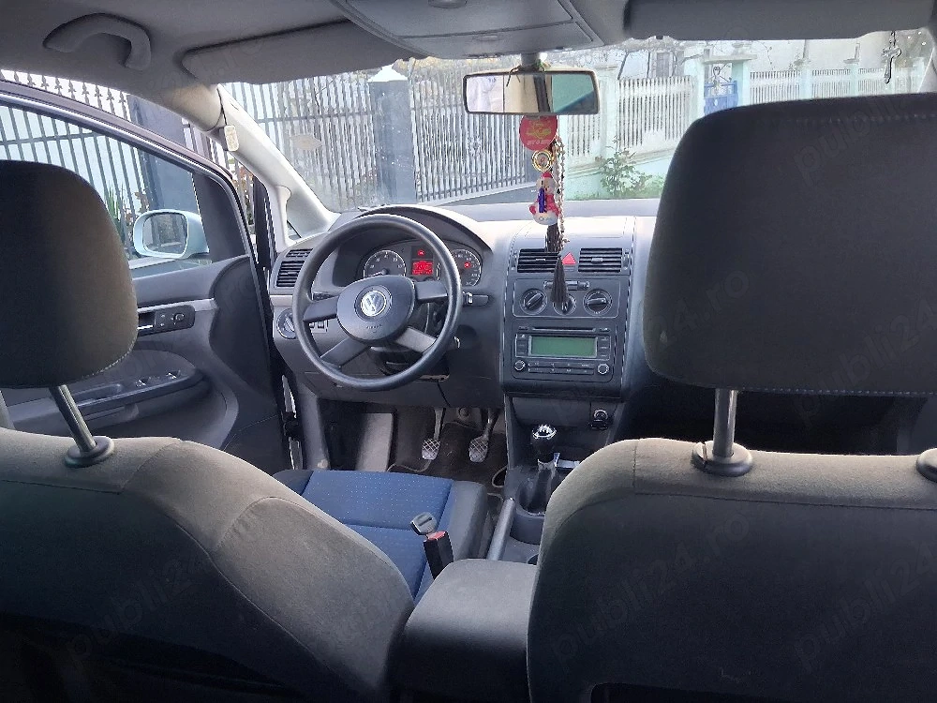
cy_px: 352
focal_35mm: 26
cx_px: 468
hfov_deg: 67.3
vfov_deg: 53.1
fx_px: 704
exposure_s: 1/100
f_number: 1.8
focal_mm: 3.98
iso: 500
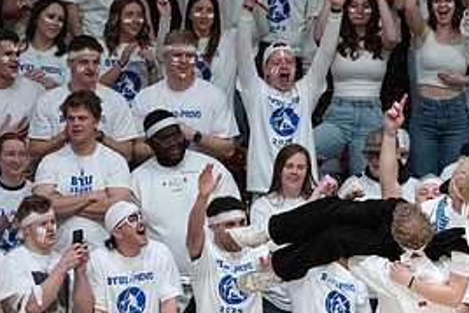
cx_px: 479
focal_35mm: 517
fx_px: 6739
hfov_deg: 4.0
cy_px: 266
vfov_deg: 2.7
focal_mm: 200
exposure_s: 1/800
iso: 6400
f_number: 2.8
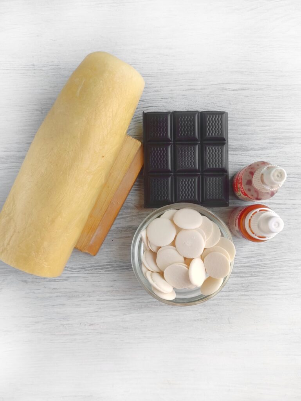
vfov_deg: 69.4
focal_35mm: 25
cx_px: 150
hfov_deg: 54.9
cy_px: 200
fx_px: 290
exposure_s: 1/100
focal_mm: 5.43
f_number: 1.89
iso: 53
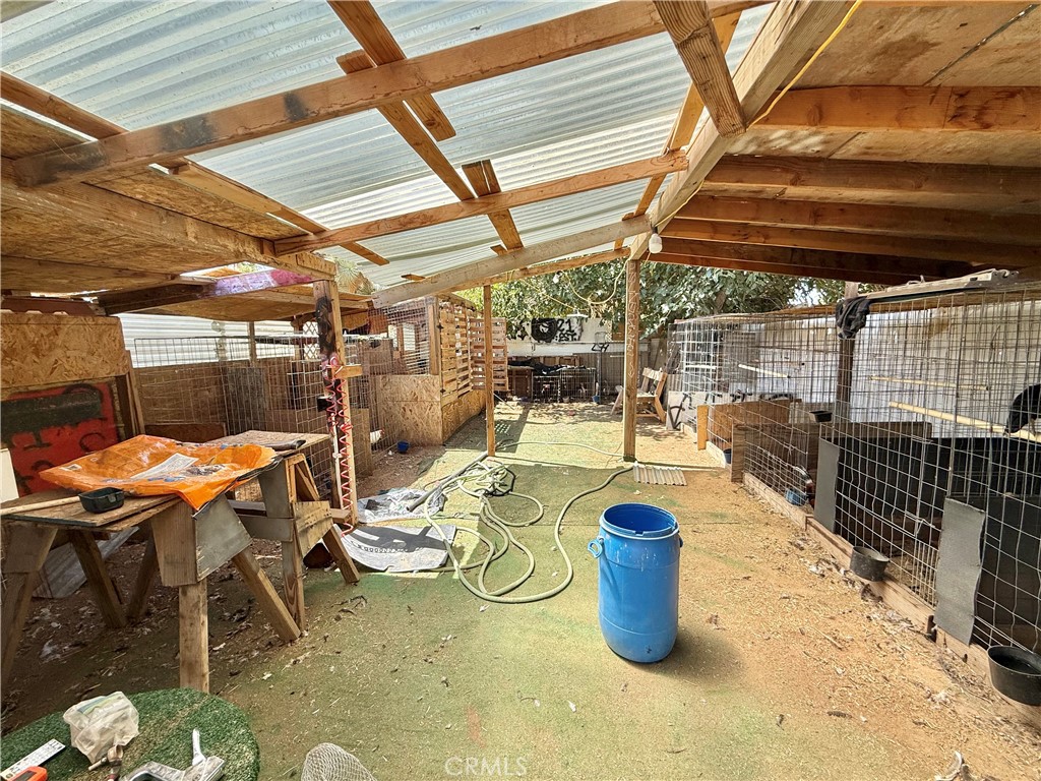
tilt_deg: -6.3
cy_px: 390
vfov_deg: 85.7
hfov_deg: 102.1
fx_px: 421
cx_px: 520
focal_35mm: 14
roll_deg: +0.6
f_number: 2.2
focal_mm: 2.22
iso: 50
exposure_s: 1/403
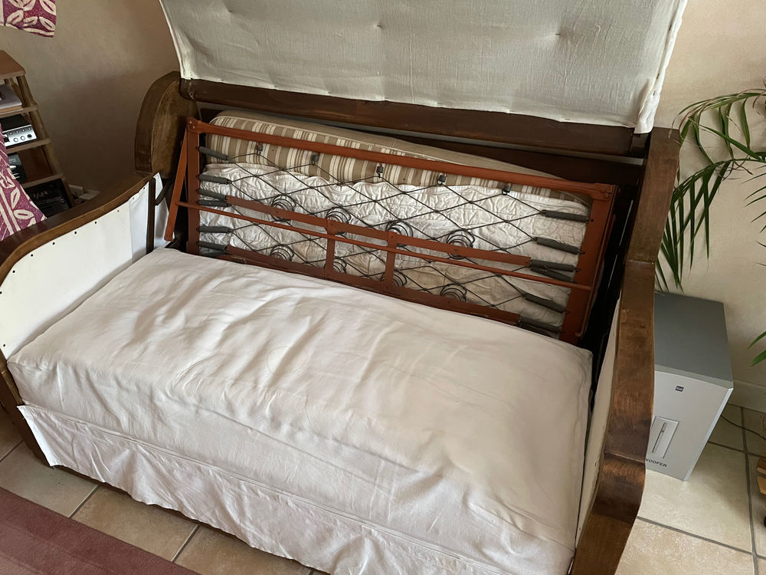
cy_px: 288
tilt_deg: -37.7
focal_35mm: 26
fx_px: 575
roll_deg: +1.0
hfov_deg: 67.3
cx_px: 383
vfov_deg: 53.1
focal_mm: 4.2
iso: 640
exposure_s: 1/35
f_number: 1.6
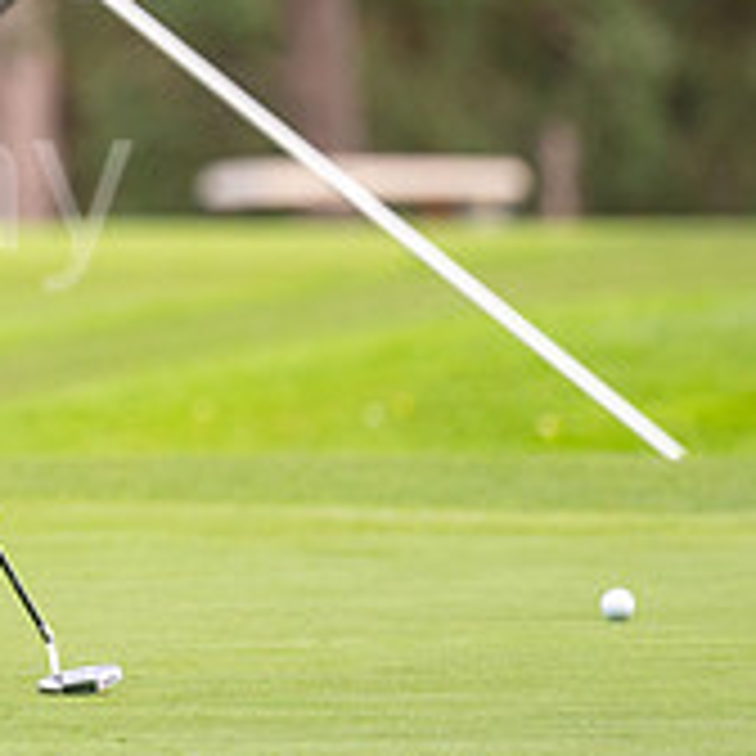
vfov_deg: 1.8
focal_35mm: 956
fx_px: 23622
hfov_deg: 1.8
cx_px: -327
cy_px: 42
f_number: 4.5
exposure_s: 1/800
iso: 400
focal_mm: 300
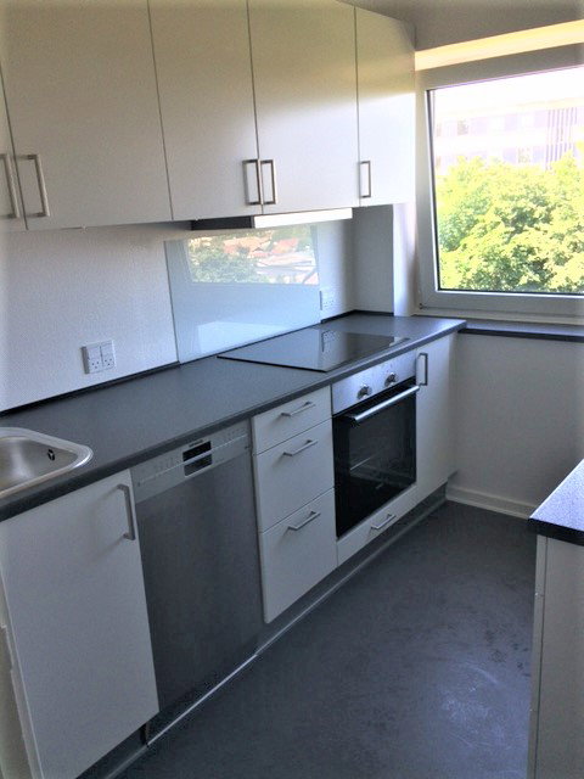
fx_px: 652
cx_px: 292
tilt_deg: -17.5
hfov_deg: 48.2
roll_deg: +3.9
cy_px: 390
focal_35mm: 29
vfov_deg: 61.7
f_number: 2.2
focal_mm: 4.15
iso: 50
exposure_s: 1/100
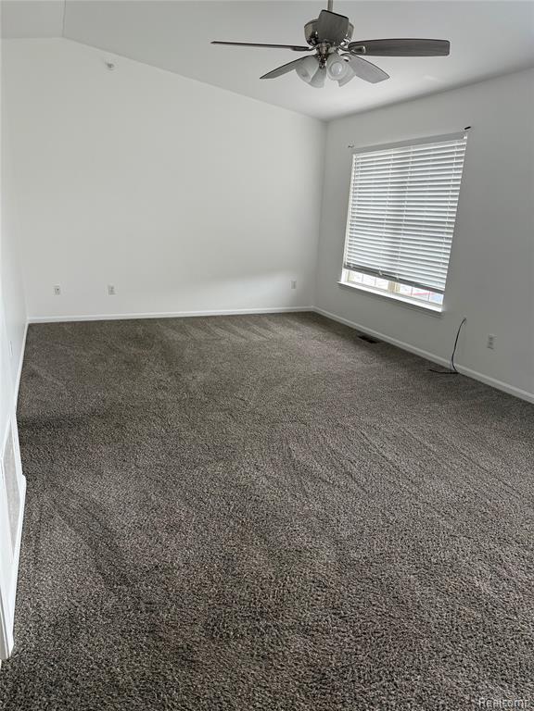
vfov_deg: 71.6
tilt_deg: -16.4
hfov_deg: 56.8
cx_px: 267
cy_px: 356
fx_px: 494
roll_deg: -2.6
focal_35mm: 24
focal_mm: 6.76
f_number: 1.78
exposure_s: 1/198
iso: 160
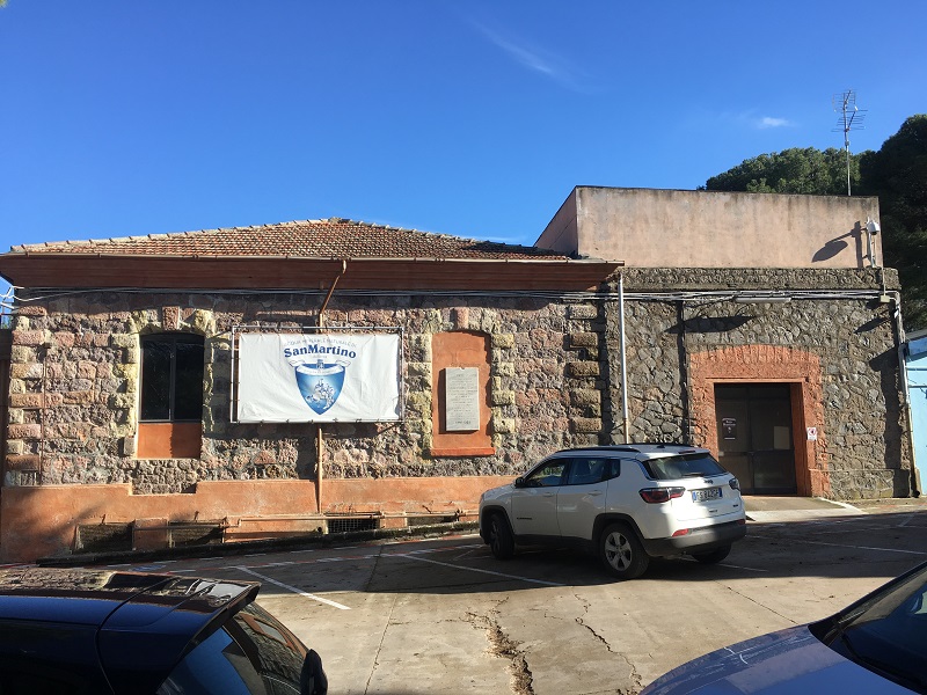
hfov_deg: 61.7
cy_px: 348
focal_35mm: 29
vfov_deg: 48.2
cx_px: 464
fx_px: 777
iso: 25
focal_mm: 4.15
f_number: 2.2
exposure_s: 1/761
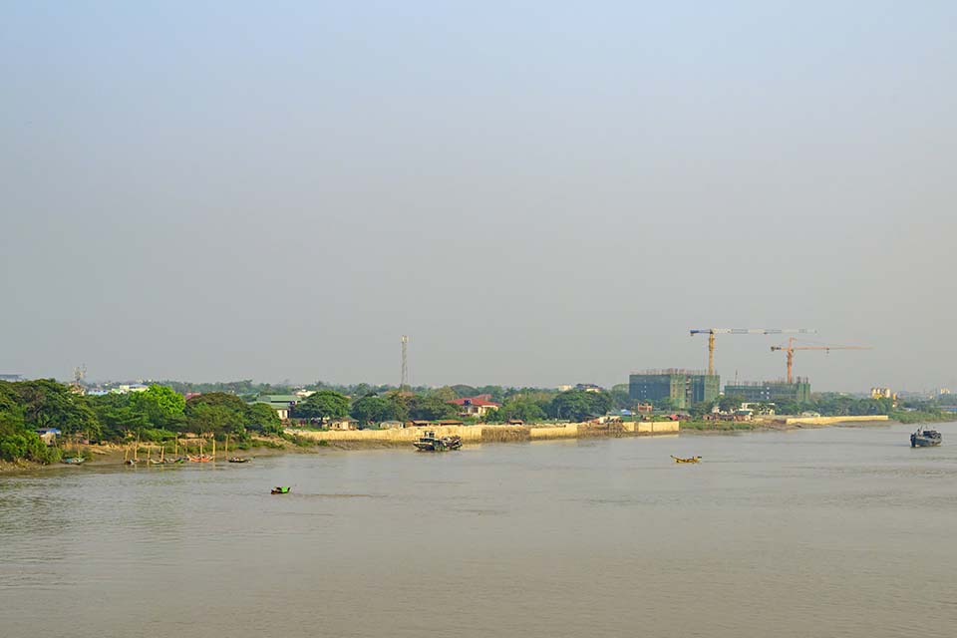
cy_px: 319
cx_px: 478
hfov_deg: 28.8
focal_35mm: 70
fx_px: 1861
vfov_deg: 19.5
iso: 360
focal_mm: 70
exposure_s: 1/800
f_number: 9
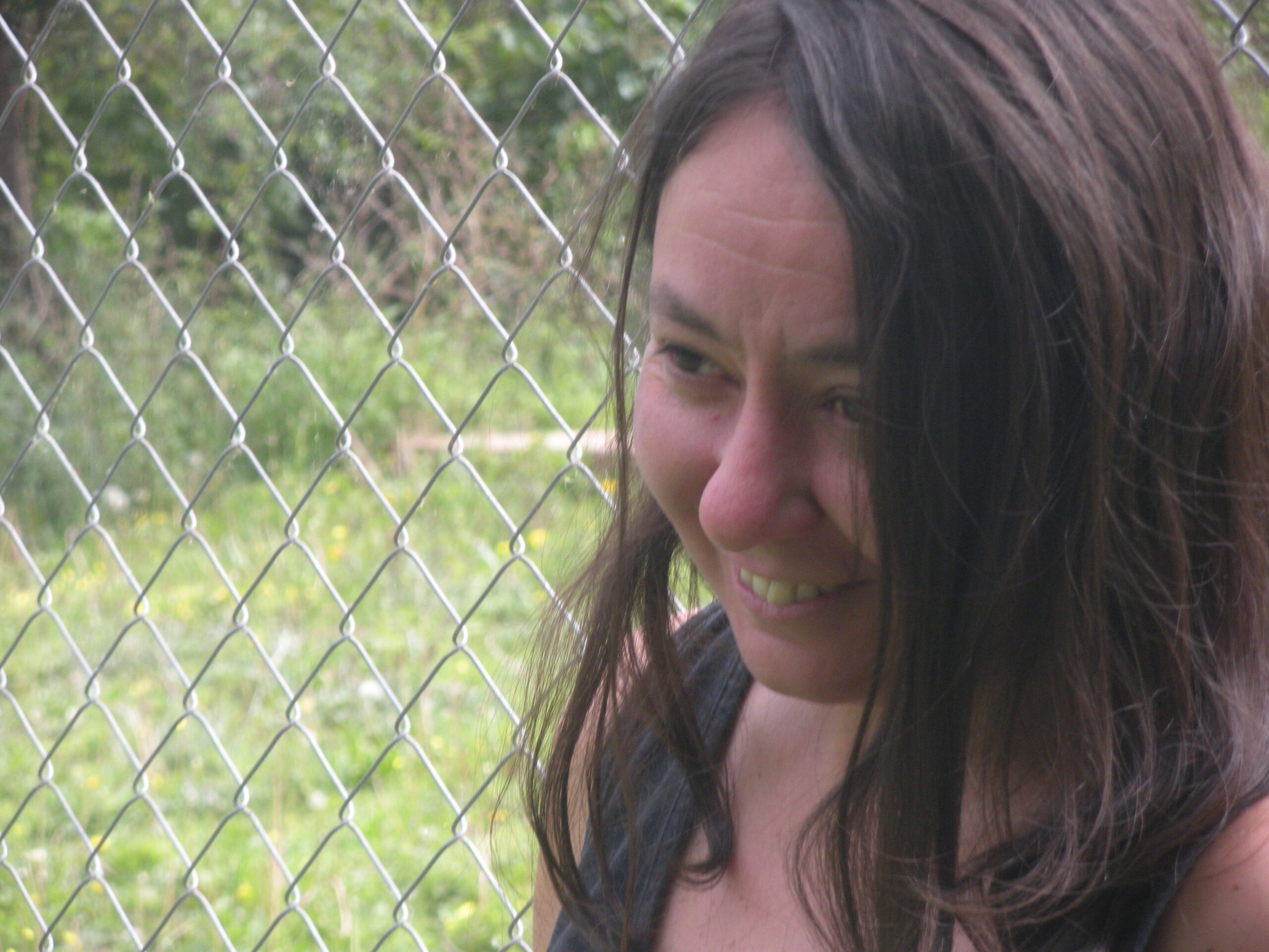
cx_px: 634
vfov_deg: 8.2
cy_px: 476
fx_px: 6599
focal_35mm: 180
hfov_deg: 11.0
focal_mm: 31.5
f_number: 5.6
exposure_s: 1/125
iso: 139
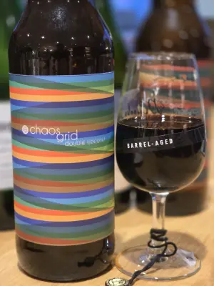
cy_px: 143
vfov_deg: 28.2
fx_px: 569
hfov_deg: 21.3
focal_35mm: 69
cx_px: 107
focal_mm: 7.9
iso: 500
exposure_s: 1/30
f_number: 2.4
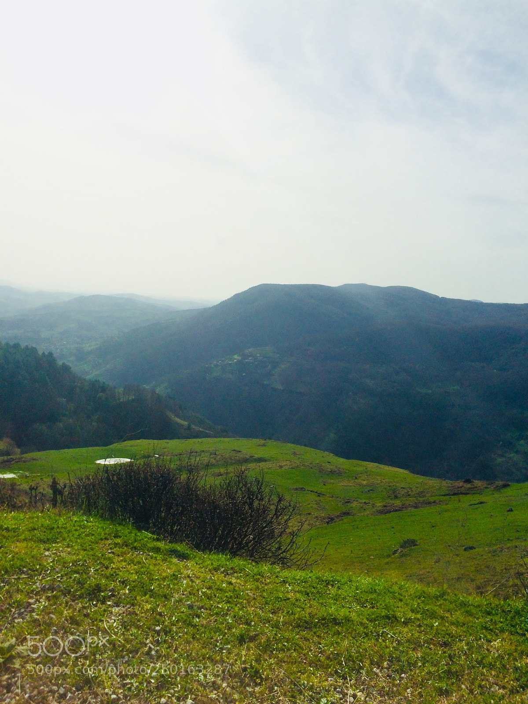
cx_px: 264
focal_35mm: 29
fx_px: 590
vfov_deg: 61.7
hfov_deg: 48.2
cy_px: 352
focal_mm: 4.15
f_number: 2.2
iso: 32
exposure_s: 1/4566
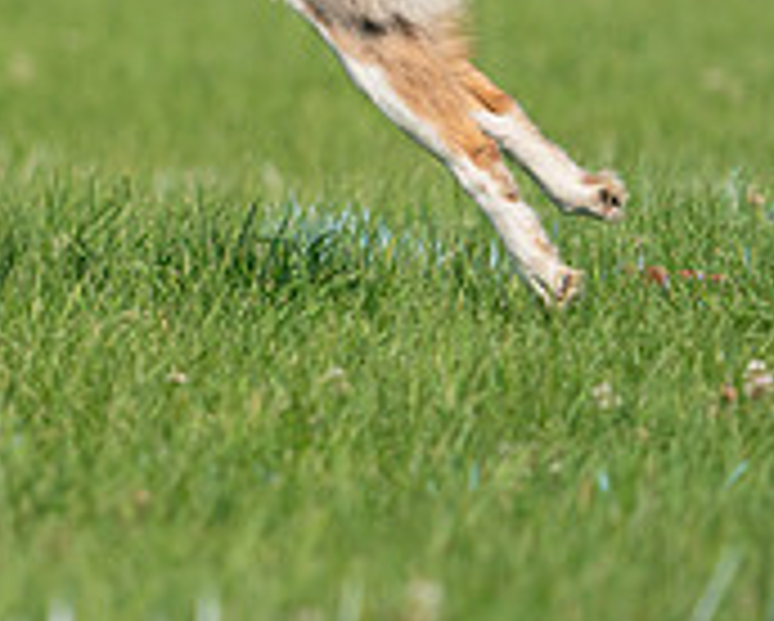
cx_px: -243
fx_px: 23851
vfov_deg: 1.5
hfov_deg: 1.9
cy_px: -187
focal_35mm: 1040
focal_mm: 329
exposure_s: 1/4000
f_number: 6.3
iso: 640
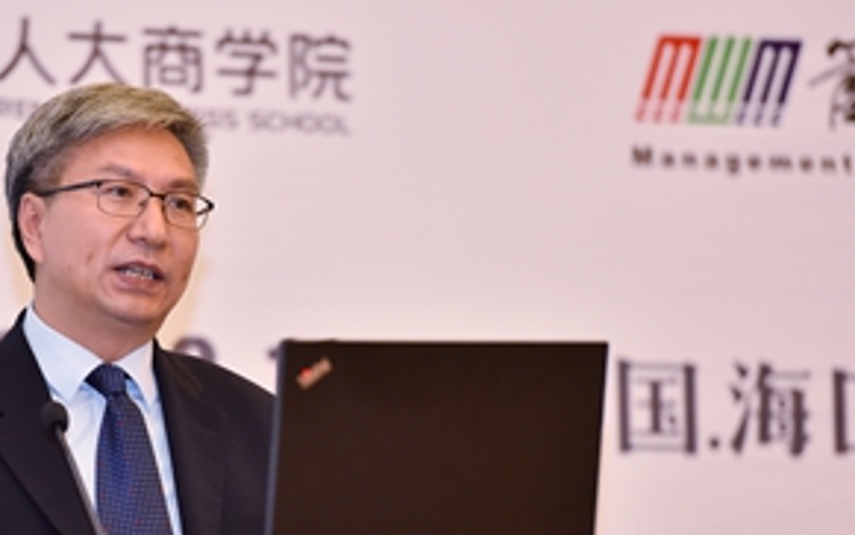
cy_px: 397
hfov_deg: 6.7
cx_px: 220
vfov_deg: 4.2
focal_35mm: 315
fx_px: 7341
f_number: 3.2
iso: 1000
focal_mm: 200
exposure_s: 1/160
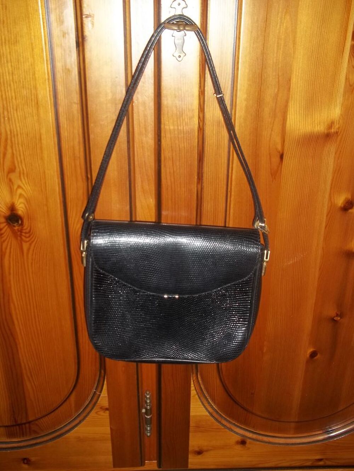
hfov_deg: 39.7
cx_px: 177
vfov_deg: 51.4
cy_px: 236
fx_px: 491
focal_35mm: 36
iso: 64
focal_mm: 6.5
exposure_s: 1/30
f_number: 3.1
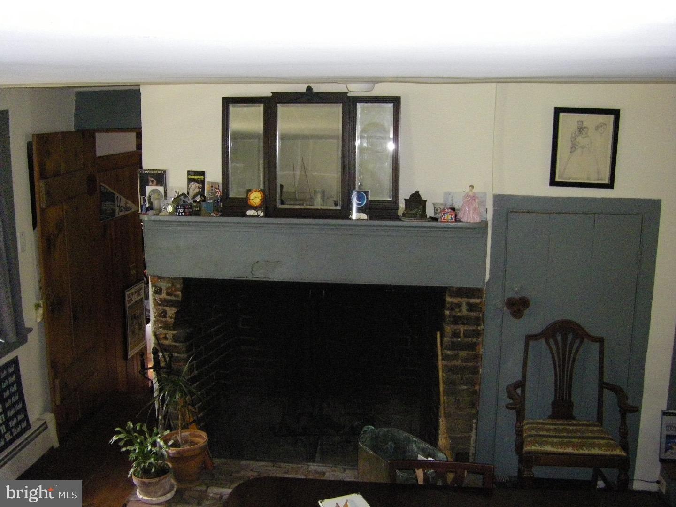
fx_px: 742
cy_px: 254
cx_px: 338
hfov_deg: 49.0
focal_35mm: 38
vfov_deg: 37.7
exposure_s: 1/50
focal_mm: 6.3
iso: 800
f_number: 3.5
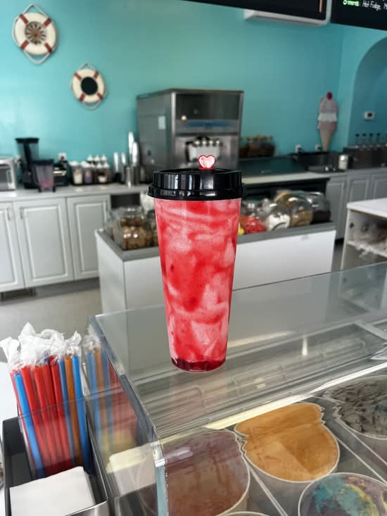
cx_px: 194
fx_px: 387
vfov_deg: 67.3
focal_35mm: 26
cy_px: 258
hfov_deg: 53.1
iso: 50
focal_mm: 5.1
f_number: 1.6
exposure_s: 1/120
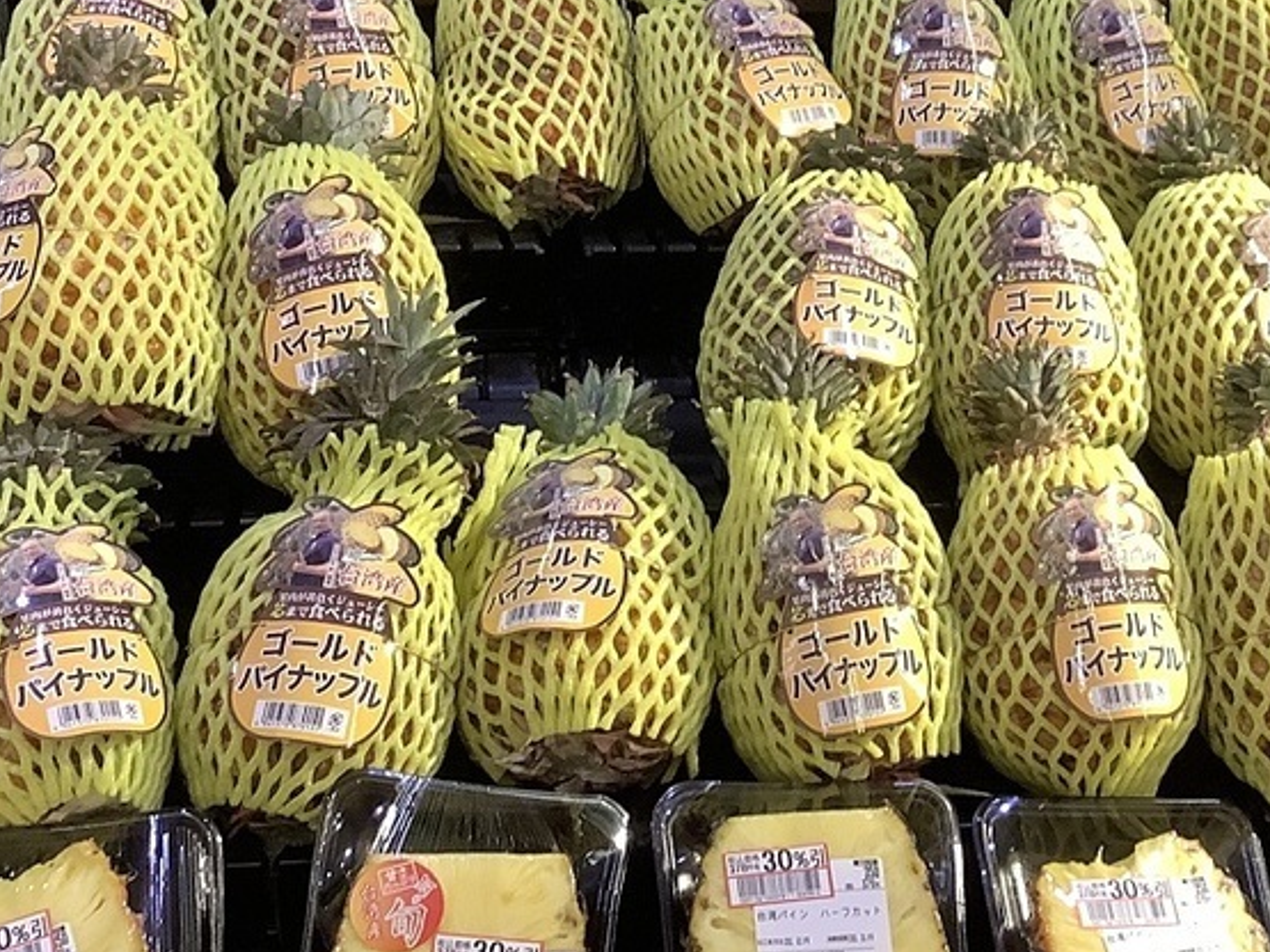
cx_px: 874
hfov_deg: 28.7
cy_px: 119
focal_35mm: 67
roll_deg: -3.2
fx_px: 2458
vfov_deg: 21.5
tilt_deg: -11.2
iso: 100
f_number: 2.4
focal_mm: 3.3
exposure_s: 1/50
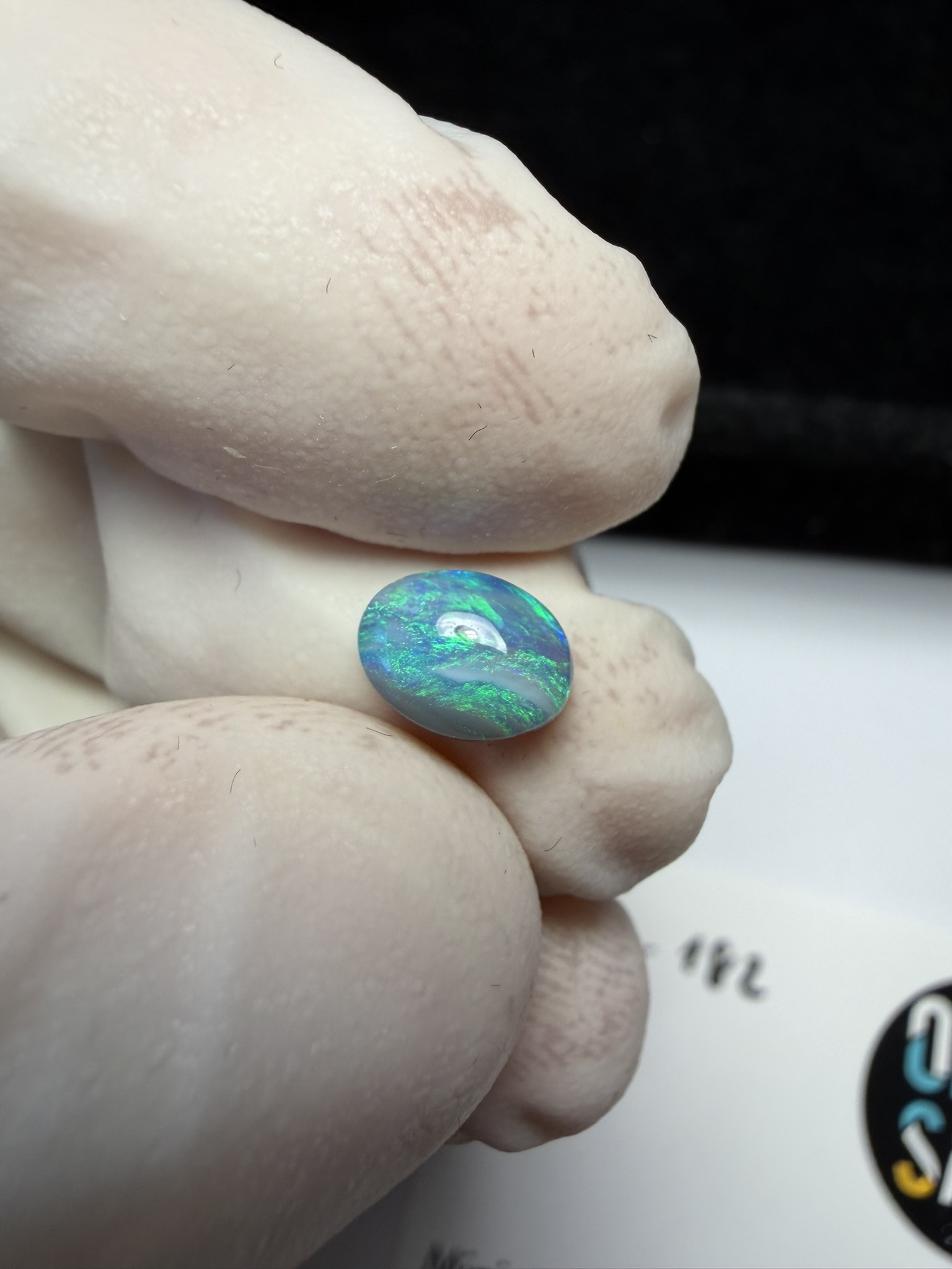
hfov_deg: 53.1
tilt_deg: -70.3
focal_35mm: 26
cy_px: 634
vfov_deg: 67.3
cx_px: 476
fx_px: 953
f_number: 2.2
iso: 40
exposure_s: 1/100
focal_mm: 2.22
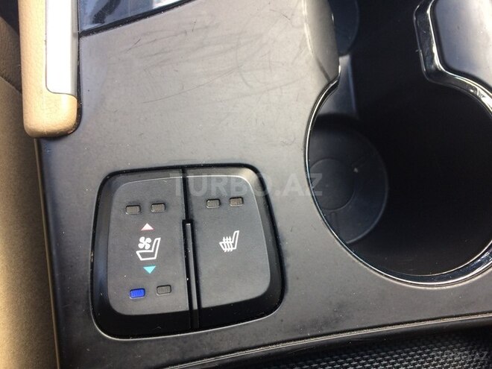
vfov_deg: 48.2
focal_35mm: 29
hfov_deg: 61.7
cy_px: 184
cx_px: 246
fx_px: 412
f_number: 2.2
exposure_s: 1/50
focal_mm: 4.15
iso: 50
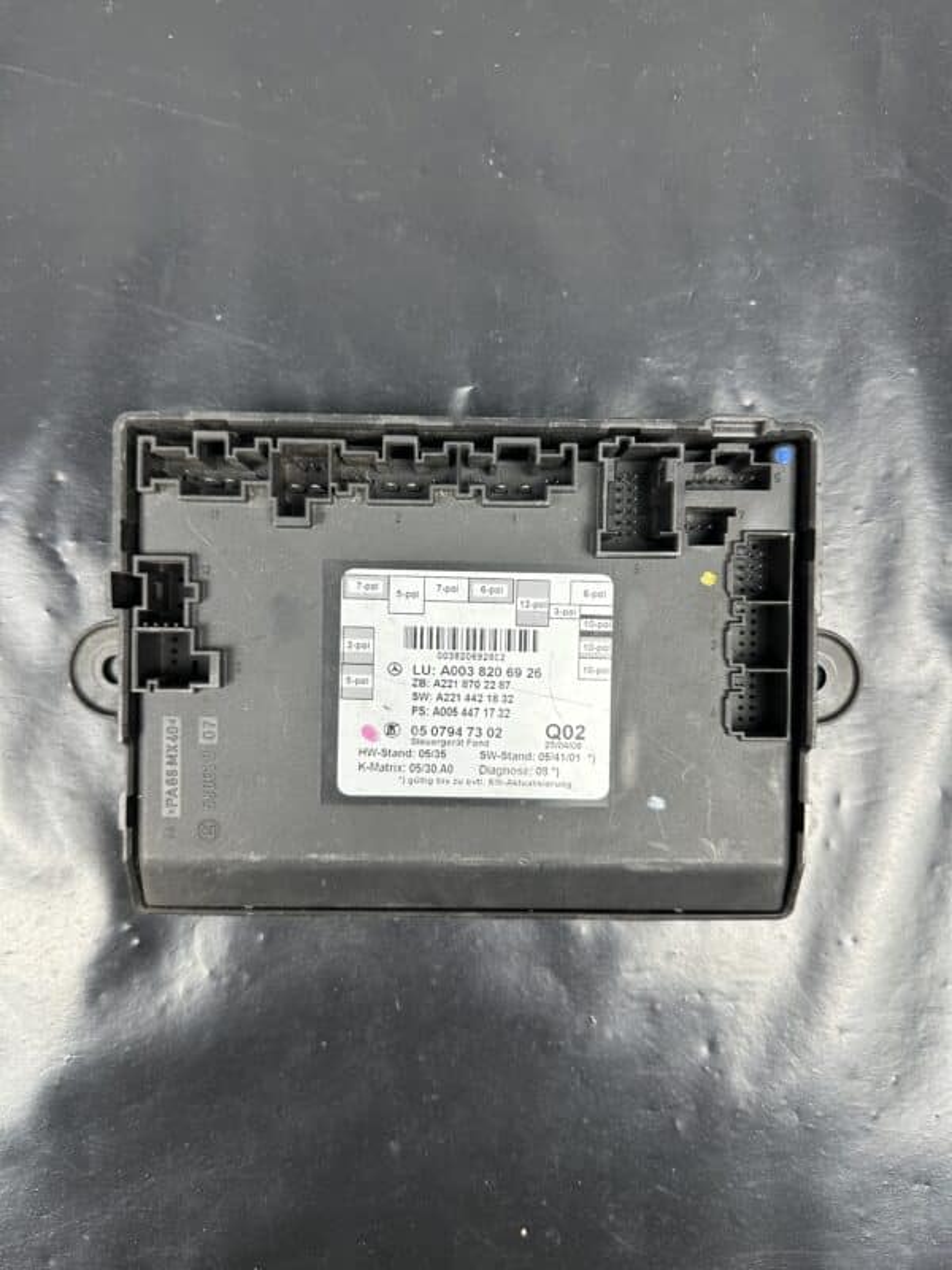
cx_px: 476
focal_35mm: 24
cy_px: 635
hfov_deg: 56.8
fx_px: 880
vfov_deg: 71.6
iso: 125
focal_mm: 6.86
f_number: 1.78
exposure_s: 1/50
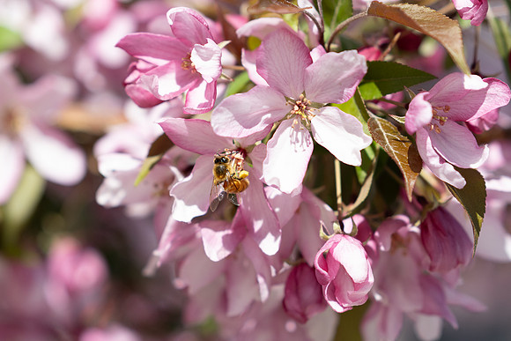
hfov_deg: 10.4
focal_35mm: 198
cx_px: 241
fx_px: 2816
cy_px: 211
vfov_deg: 6.9
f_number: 2.8
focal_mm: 85
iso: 125
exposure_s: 1/2000
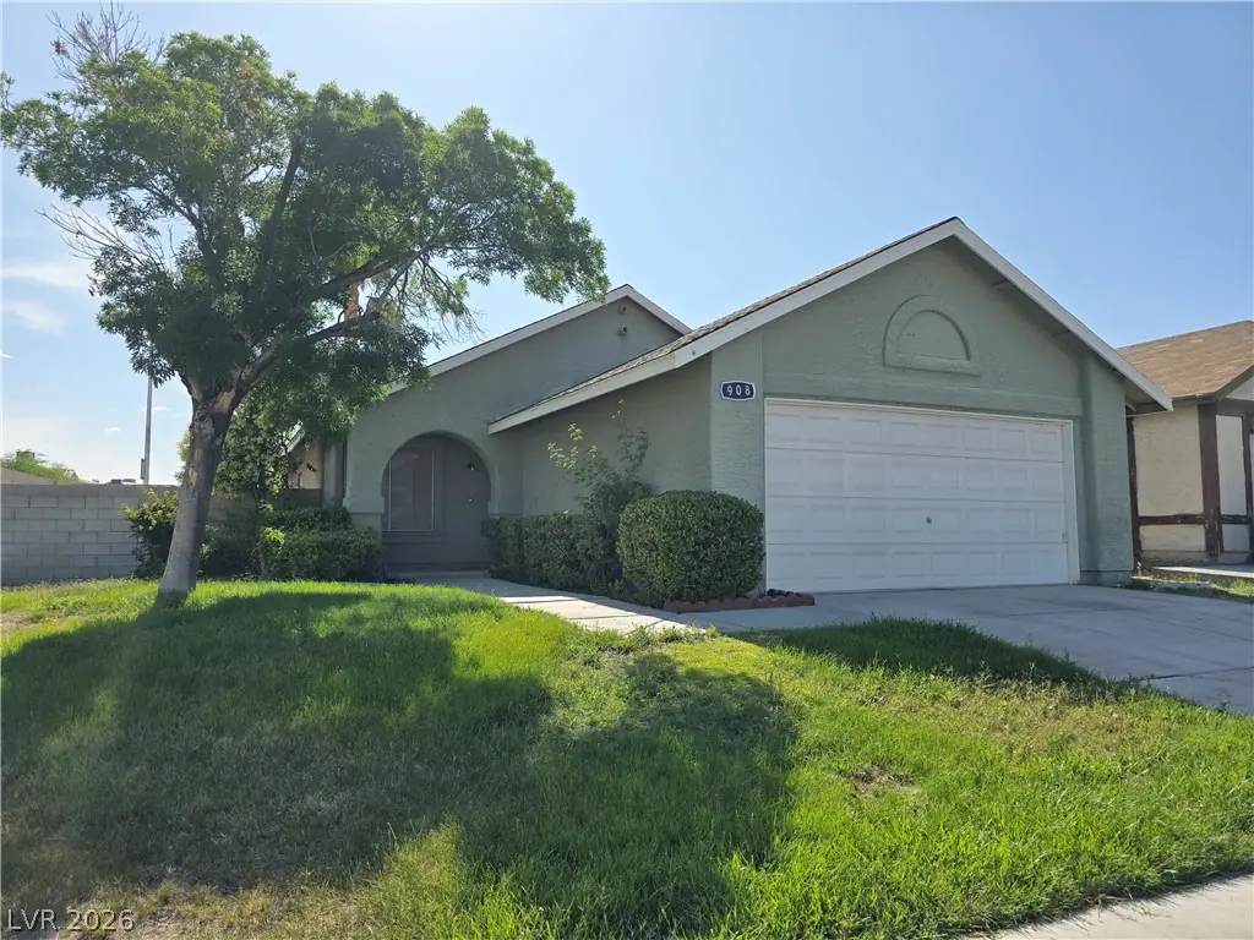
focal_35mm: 23
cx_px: 627
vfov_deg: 58.9
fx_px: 833
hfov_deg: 73.9
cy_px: 470
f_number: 1.7
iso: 12
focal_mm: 6.3
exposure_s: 1/834
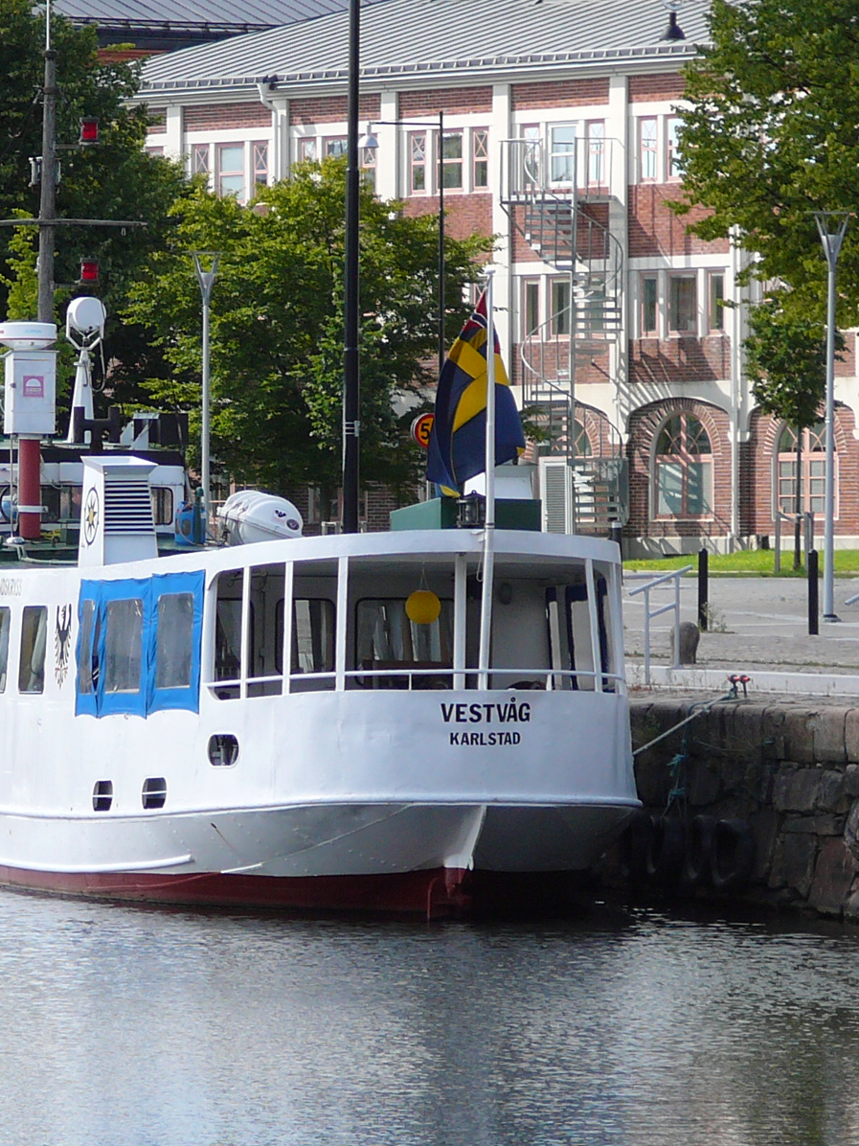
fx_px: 9297
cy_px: 574
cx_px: 163
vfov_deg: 7.0
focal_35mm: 281
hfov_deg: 5.3
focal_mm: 25
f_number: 4
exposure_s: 1/250
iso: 80
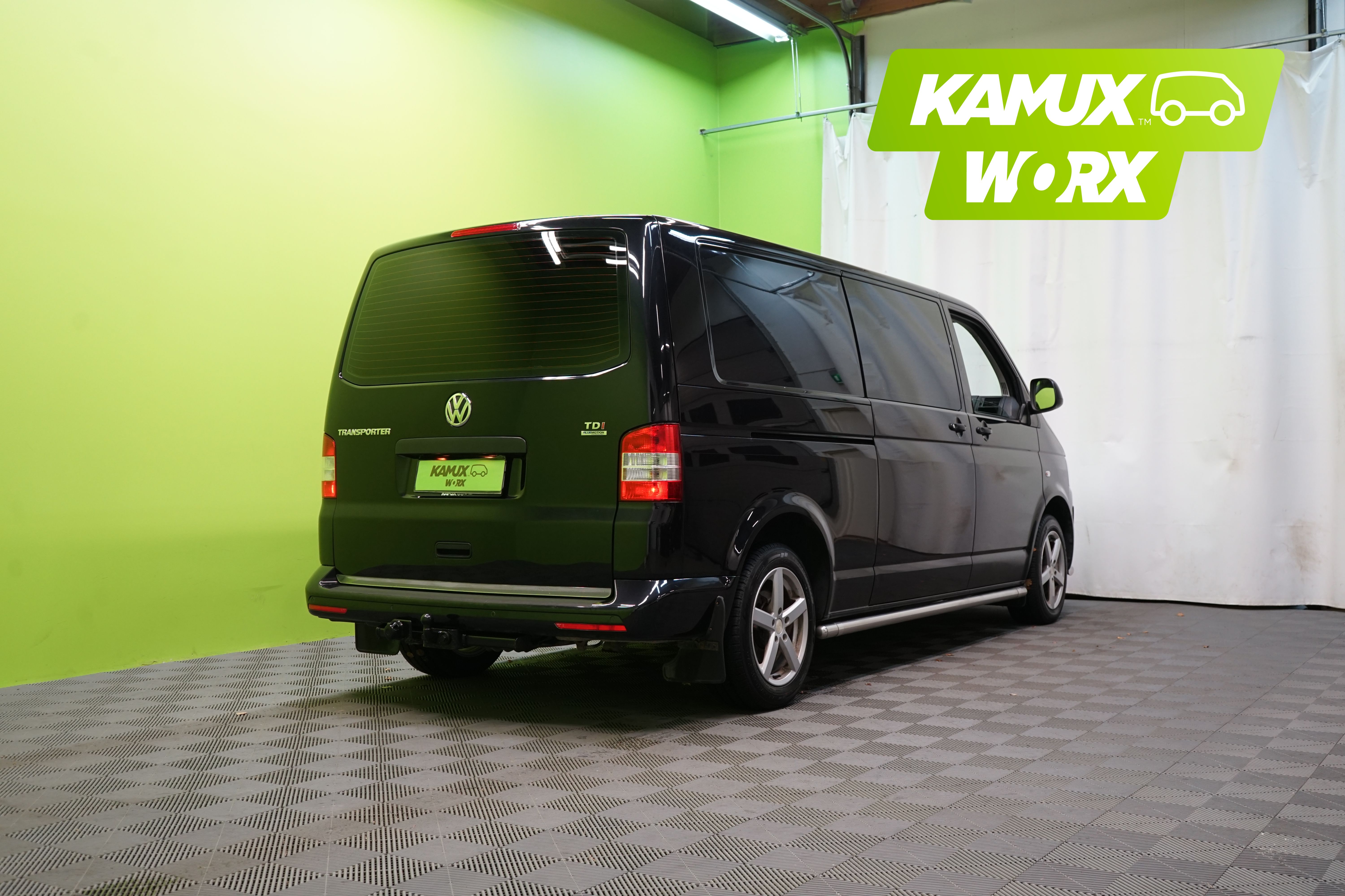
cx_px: 672
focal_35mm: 36
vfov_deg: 36.9
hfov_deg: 53.1
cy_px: 448
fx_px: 1345
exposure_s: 1/50
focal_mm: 36
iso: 800
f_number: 5.6
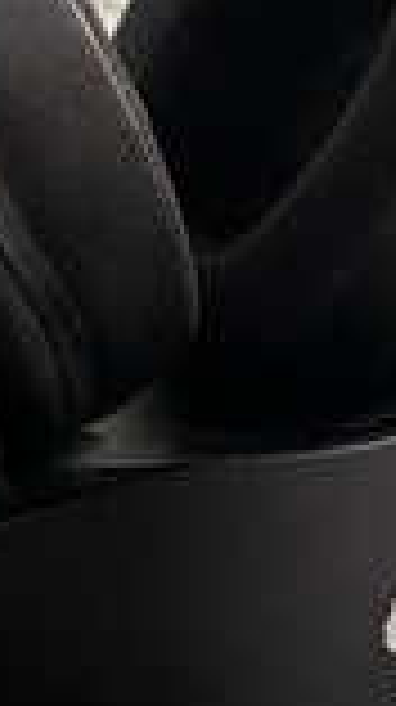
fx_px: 1628
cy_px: -81
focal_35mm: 87
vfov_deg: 23.0
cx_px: 61
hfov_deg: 13.8
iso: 500
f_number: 1.6
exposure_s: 1/44
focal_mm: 5.1
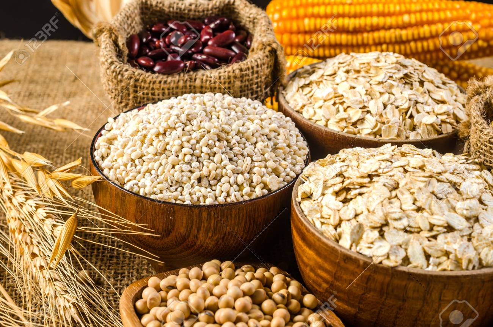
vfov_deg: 22.5
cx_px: 246
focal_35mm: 60
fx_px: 820
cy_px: 164
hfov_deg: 33.5
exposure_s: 1/250
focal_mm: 40
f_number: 8
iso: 100
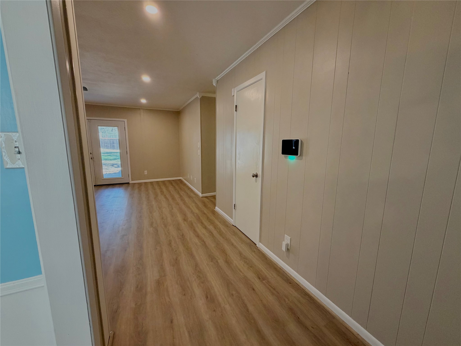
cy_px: 173
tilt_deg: -9.5
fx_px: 186
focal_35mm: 14
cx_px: 230
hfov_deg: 102.1
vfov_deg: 85.7
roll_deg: -0.1
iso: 250
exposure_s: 1/60
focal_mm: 2.22
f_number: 2.2
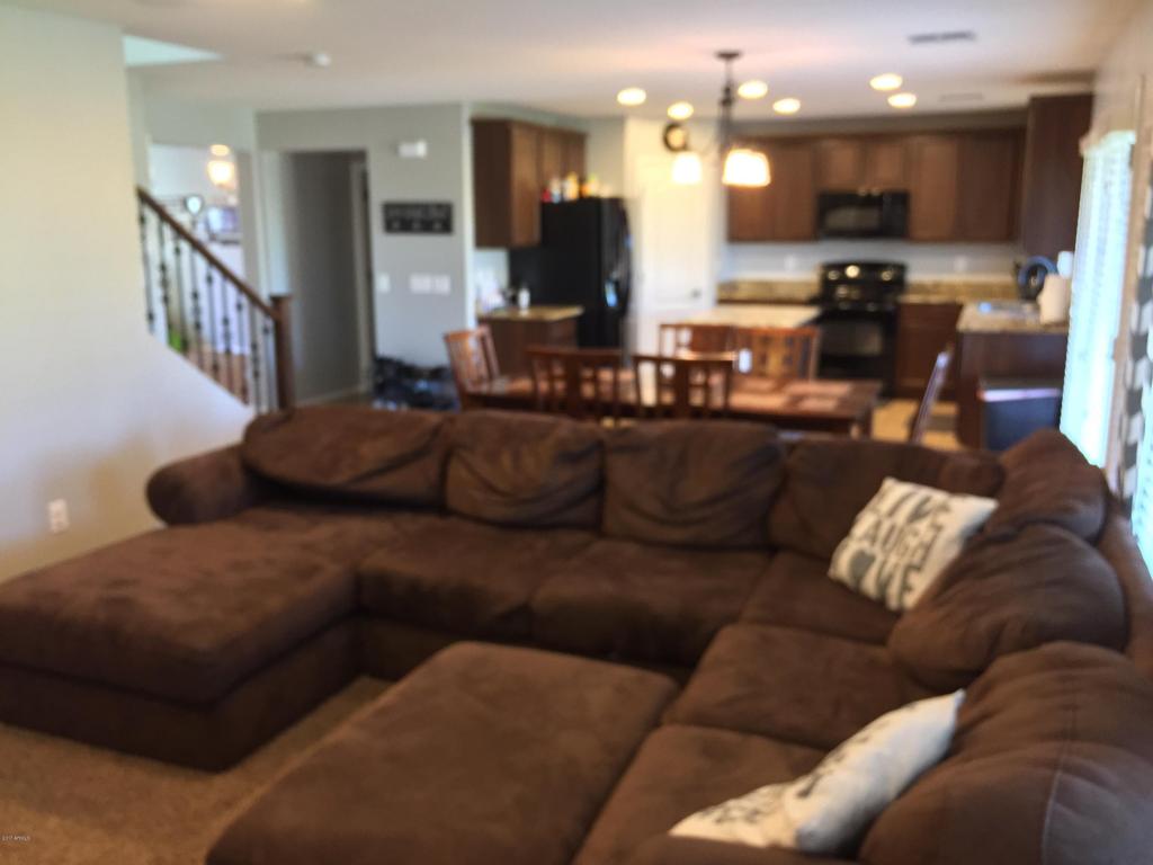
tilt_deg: -10.6
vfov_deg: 48.2
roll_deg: -0.6
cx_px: 576
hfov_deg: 61.7
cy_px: 432
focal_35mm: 29
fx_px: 966
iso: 250
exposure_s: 1/30
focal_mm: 4.15
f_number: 2.2
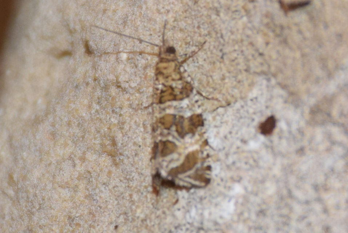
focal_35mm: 210
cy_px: 116
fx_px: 2032
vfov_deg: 6.6
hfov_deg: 9.8
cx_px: 174
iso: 320
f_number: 6.3
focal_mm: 140
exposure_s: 1/60
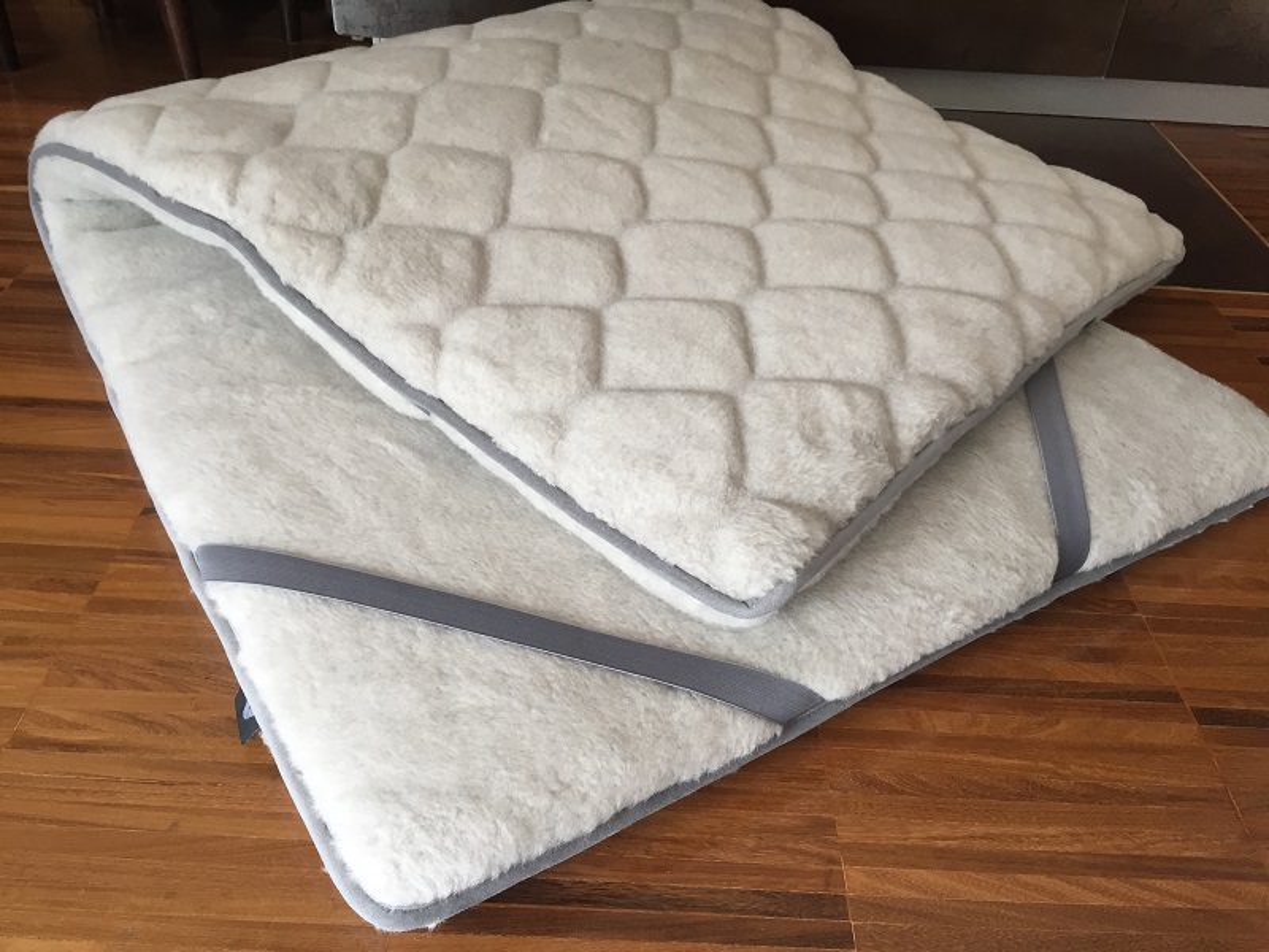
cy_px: 476
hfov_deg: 61.7
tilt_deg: -37.1
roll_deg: -4.5
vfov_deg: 48.2
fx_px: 1063
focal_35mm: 29
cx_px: 634
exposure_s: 1/33
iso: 40
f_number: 2.2
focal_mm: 4.15
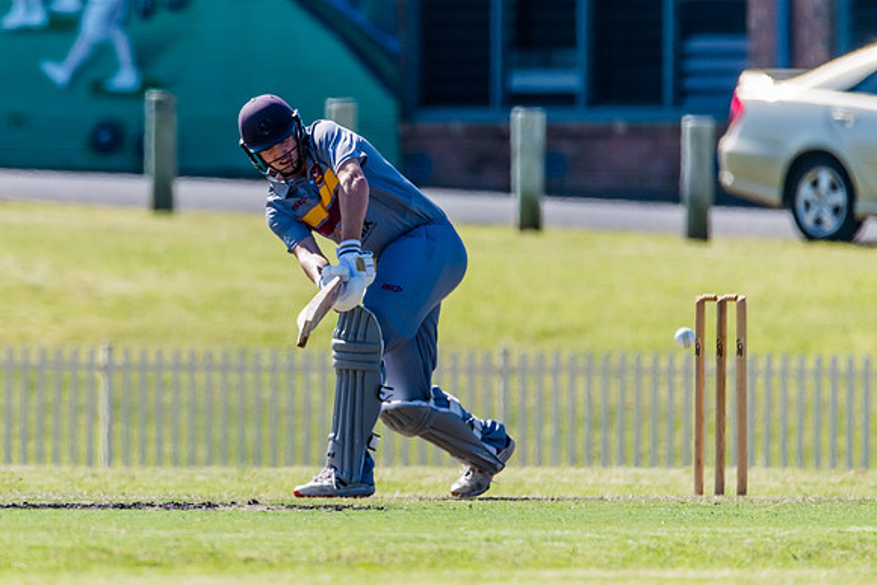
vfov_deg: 1.6
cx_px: 249
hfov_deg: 2.4
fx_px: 20980
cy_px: 254
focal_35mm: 861
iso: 640
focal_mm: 600
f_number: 6.3
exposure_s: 1/2000
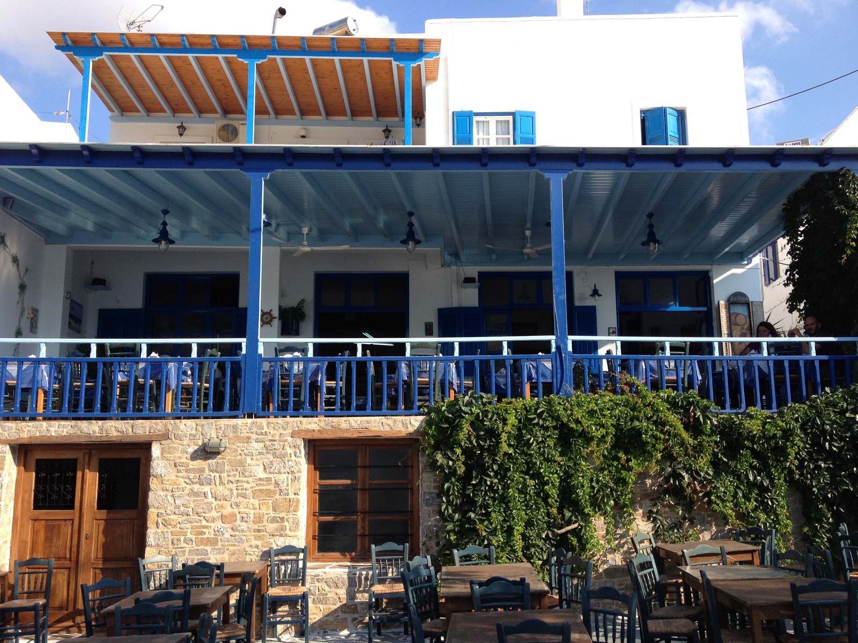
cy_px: 322
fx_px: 868
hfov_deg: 52.6
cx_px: 429
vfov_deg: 40.7
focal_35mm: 35
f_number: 2.4
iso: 50
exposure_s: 1/812
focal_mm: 4.28
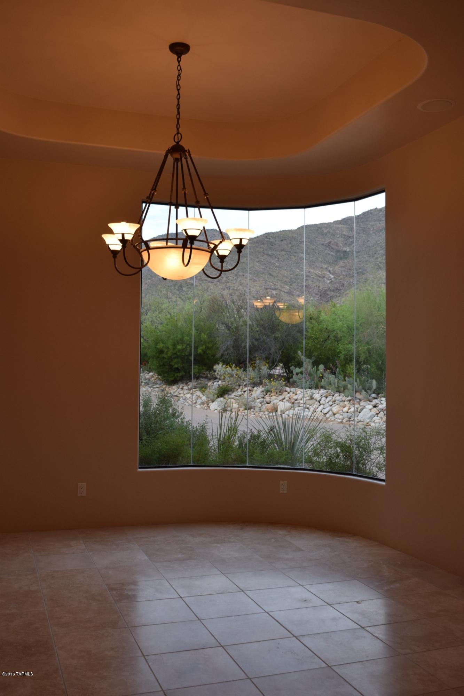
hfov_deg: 36.9
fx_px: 696
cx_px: 232
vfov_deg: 53.1
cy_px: 348
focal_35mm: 36
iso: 400
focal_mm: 24
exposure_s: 1/125
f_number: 5.6
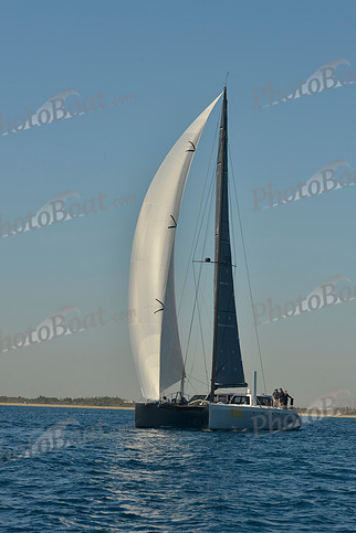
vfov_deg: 20.0
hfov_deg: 13.4
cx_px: 194
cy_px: 256
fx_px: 1513
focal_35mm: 102
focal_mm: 85
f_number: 9
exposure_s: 1/640
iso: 200
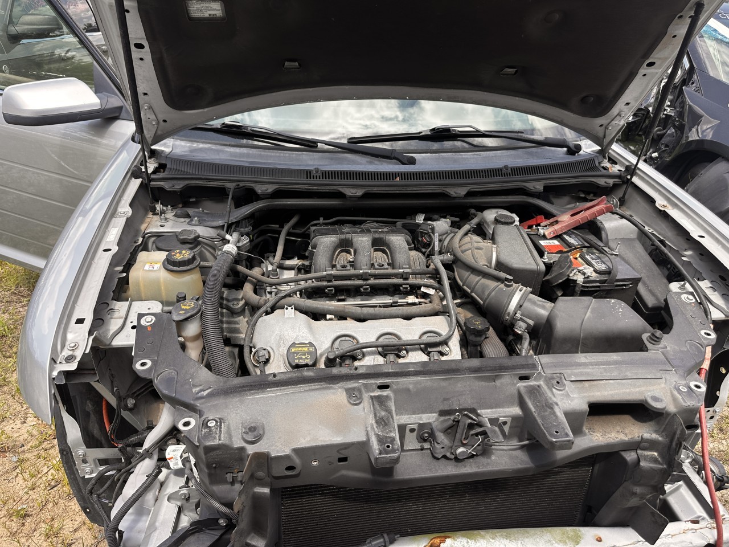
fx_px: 505
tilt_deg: -30.3
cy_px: 274
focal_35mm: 24
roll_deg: -5.1
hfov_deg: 71.6
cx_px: 364
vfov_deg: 56.8
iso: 80
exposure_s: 1/810
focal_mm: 6.86
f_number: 1.78
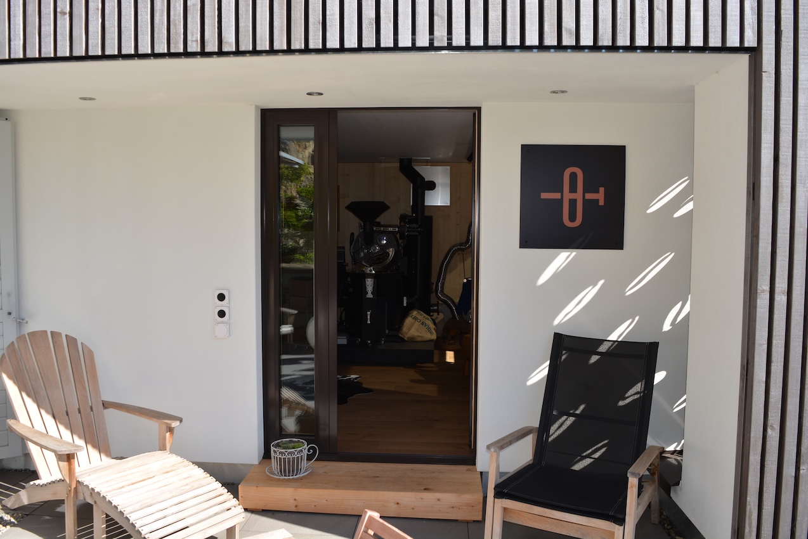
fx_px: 673
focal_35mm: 30
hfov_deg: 61.9
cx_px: 404
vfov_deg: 43.6
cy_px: 270
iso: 100
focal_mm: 20
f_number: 7.1
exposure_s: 1/200
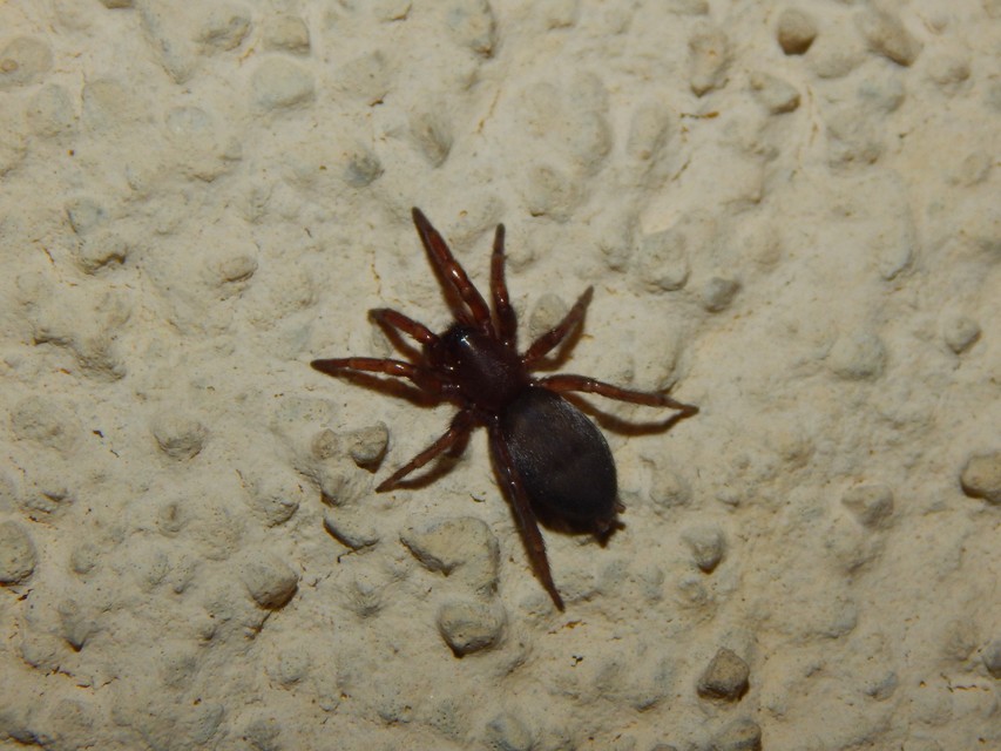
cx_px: 500
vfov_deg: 14.2
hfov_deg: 18.9
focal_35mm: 104
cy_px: 376
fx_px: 3008
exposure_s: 1/30
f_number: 9
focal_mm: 18.7
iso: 200
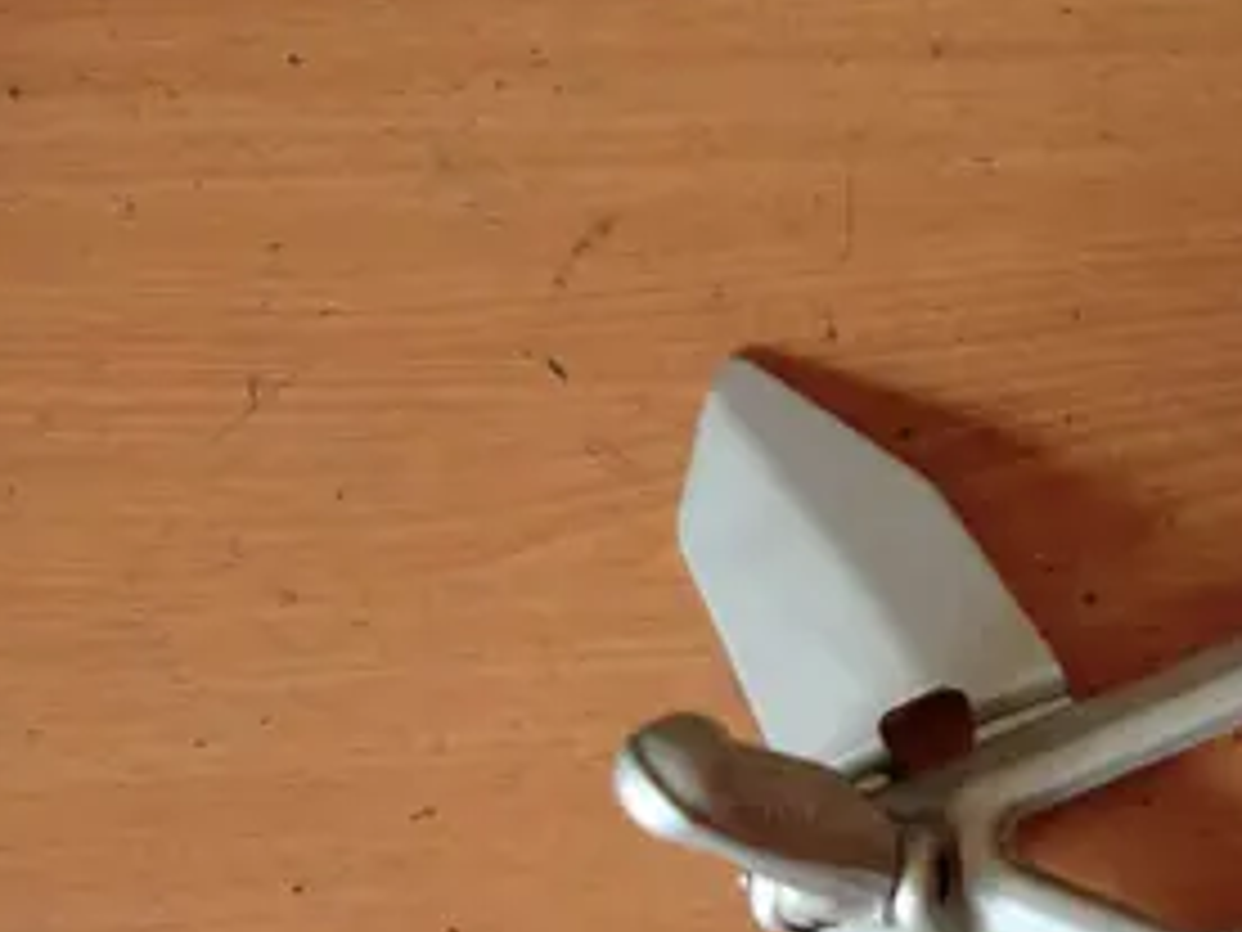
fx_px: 1686
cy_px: 770
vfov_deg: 30.0
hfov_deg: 38.5
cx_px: 1035
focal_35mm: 47
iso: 50
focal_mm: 4.9
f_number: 3.2
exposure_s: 1/60
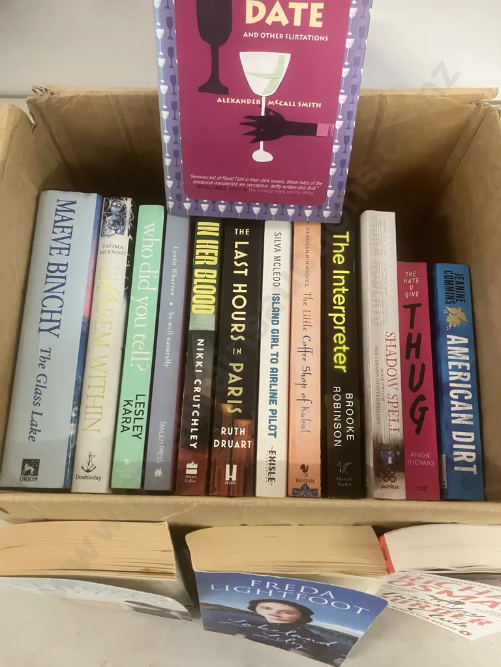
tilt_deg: -71.6
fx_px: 540
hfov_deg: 49.7
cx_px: 250
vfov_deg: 63.4
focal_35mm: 28
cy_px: 334
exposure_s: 1/50
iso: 250
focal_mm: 3.99
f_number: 1.8
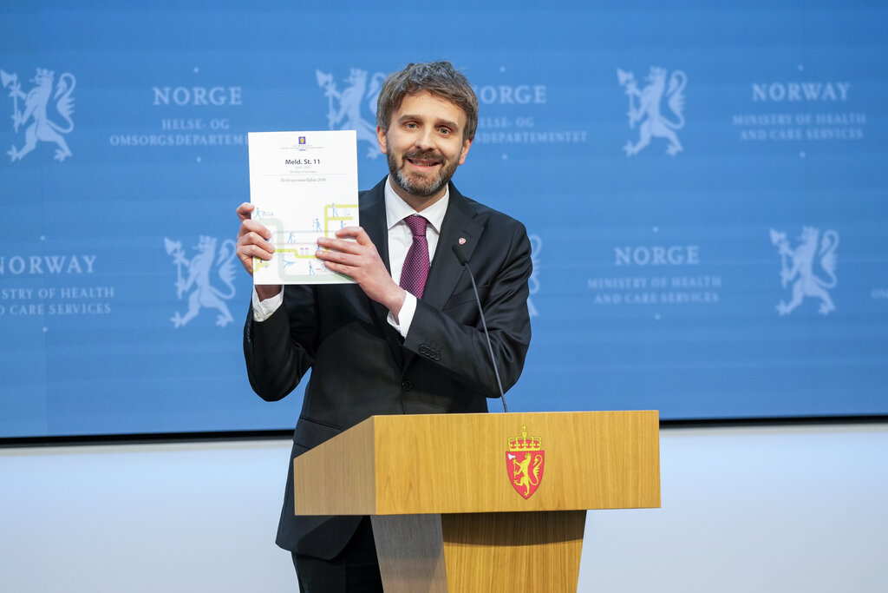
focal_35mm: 256
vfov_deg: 5.4
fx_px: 6315
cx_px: 444
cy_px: 296
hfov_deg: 8.0
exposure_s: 1/250
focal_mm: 171
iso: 800
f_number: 3.2
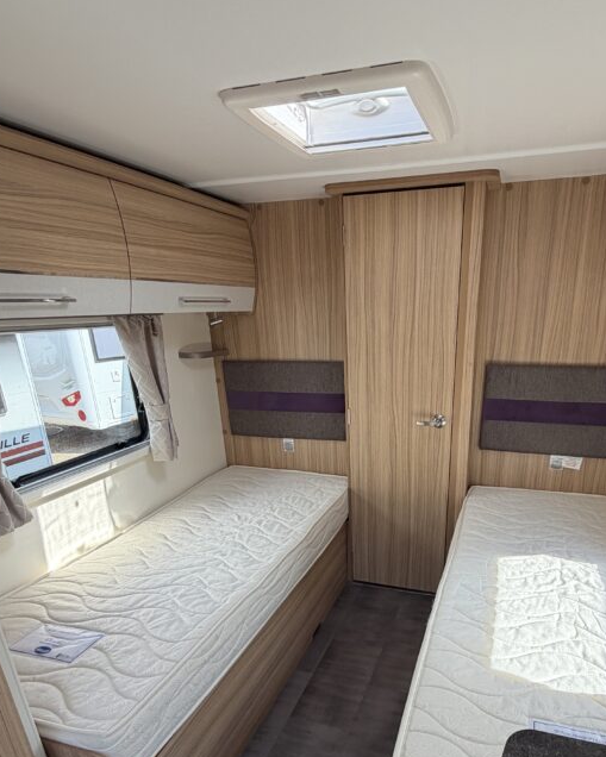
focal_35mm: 22
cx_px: 363
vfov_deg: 72.7
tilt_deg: -22.0
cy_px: 506
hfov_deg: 62.6
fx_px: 493
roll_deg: +1.0
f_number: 2.2
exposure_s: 1/197
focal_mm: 2.22
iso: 50
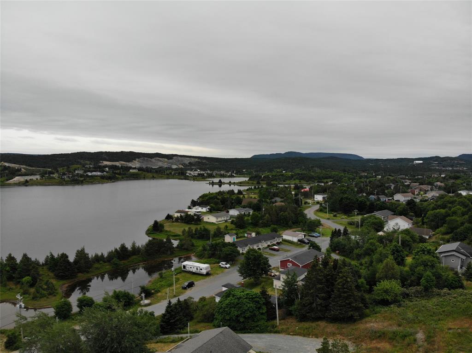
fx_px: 327
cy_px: 176
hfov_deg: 71.6
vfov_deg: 56.8
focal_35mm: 24
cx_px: 236
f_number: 2.8
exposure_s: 1/224
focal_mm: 4.5
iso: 100
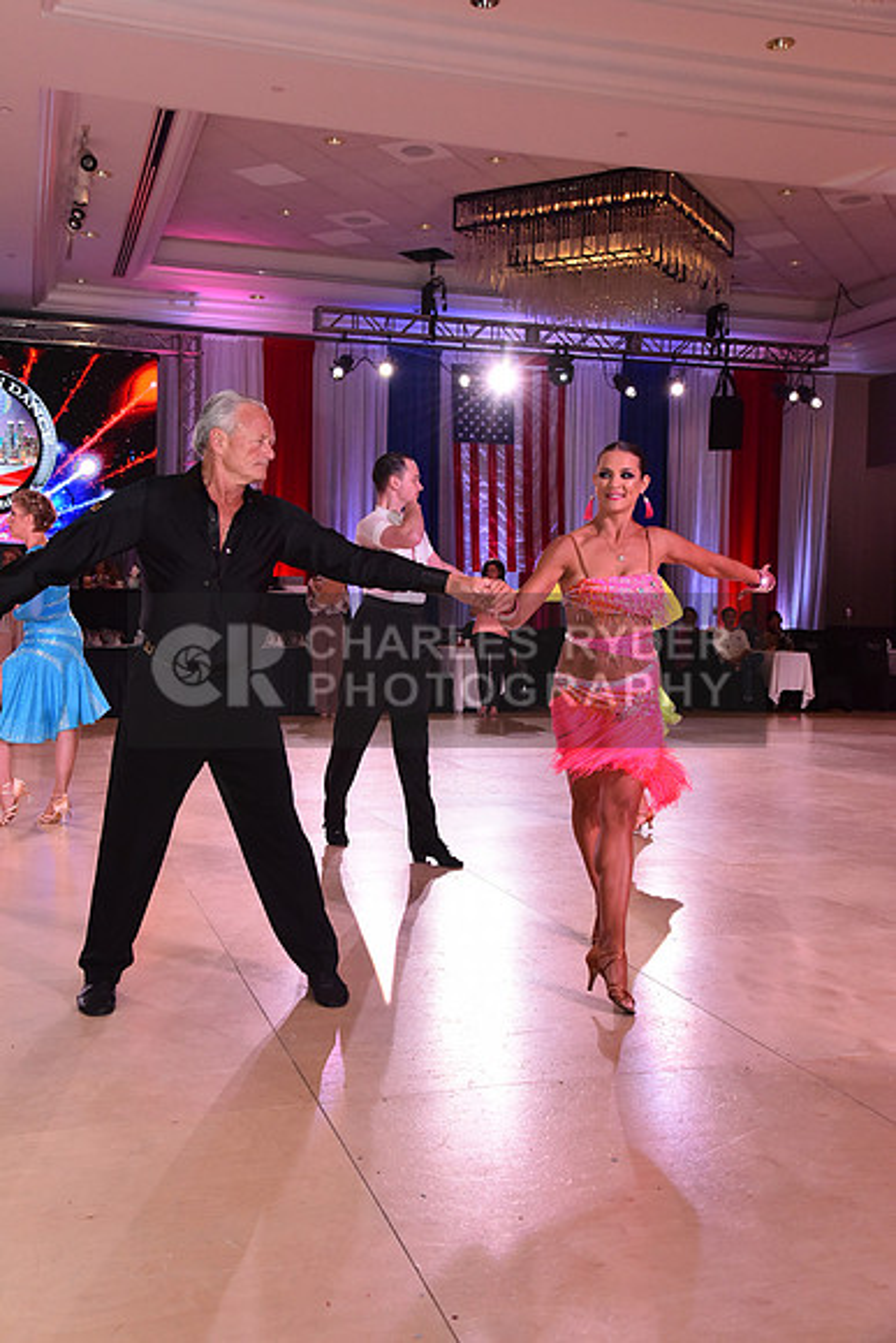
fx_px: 1418
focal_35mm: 38
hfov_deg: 35.1
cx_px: 448
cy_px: 672
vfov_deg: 50.7
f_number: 7.1
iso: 2500
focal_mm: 38
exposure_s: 1/320
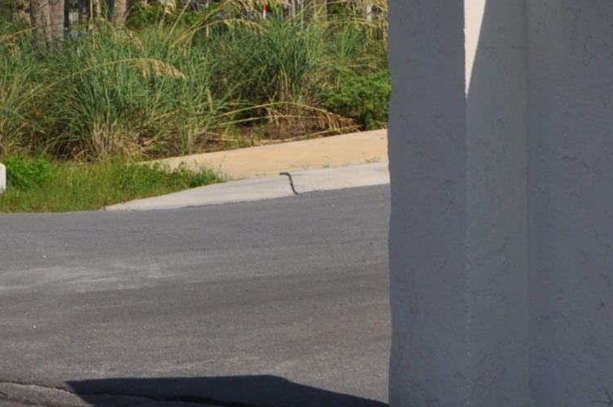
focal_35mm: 181
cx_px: -387
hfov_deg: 10.8
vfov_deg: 7.5
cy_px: -166
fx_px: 3077
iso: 200
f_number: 11
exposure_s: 1/500
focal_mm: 30
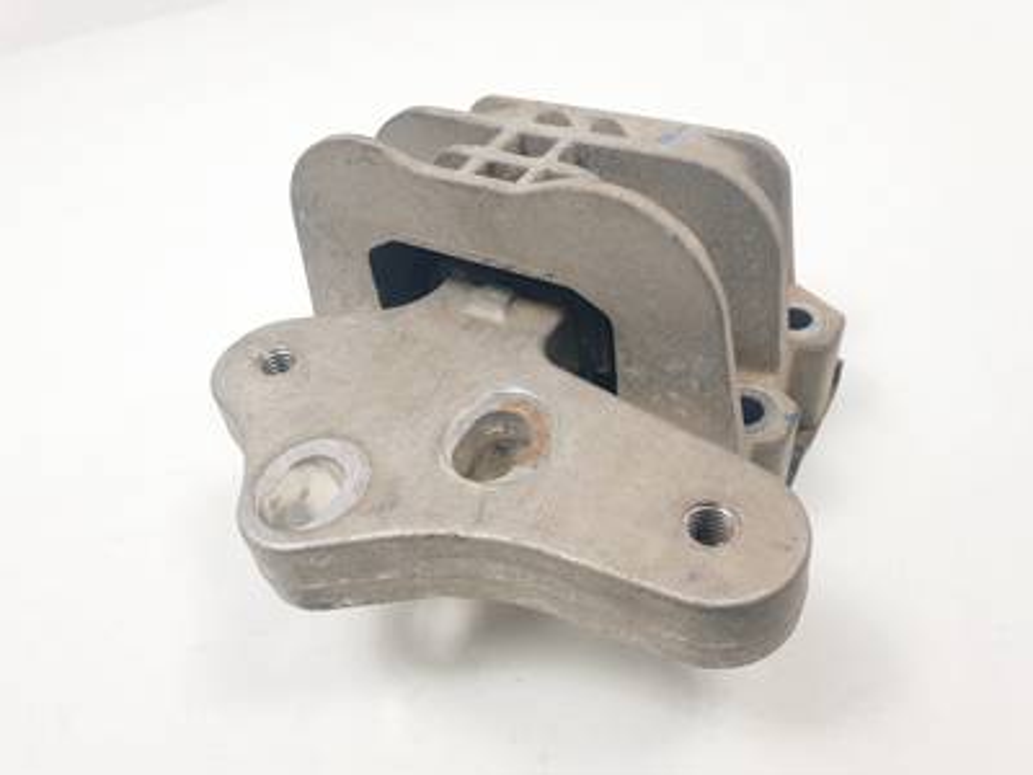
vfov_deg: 53.1
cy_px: 388
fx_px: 776
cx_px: 516
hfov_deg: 67.3
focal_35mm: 26
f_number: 2.4
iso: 50
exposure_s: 1/241
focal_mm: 4.3
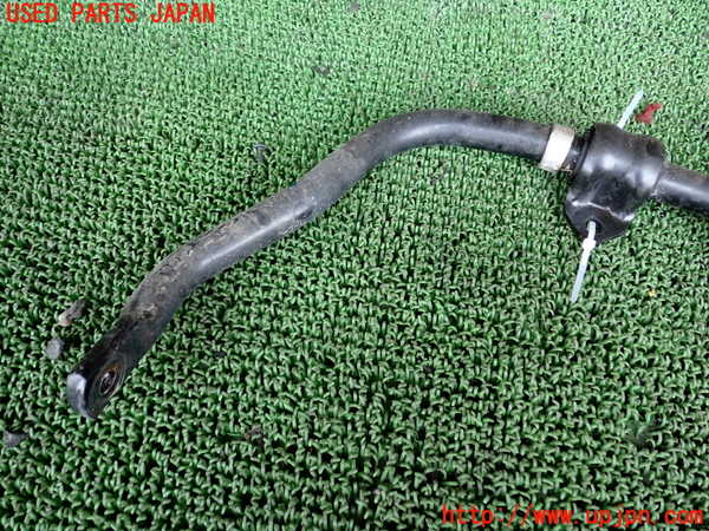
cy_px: 266
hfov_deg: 60.0
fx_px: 614
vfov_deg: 46.8
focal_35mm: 30
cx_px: 354
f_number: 2.3
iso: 200
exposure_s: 1/80
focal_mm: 5.4
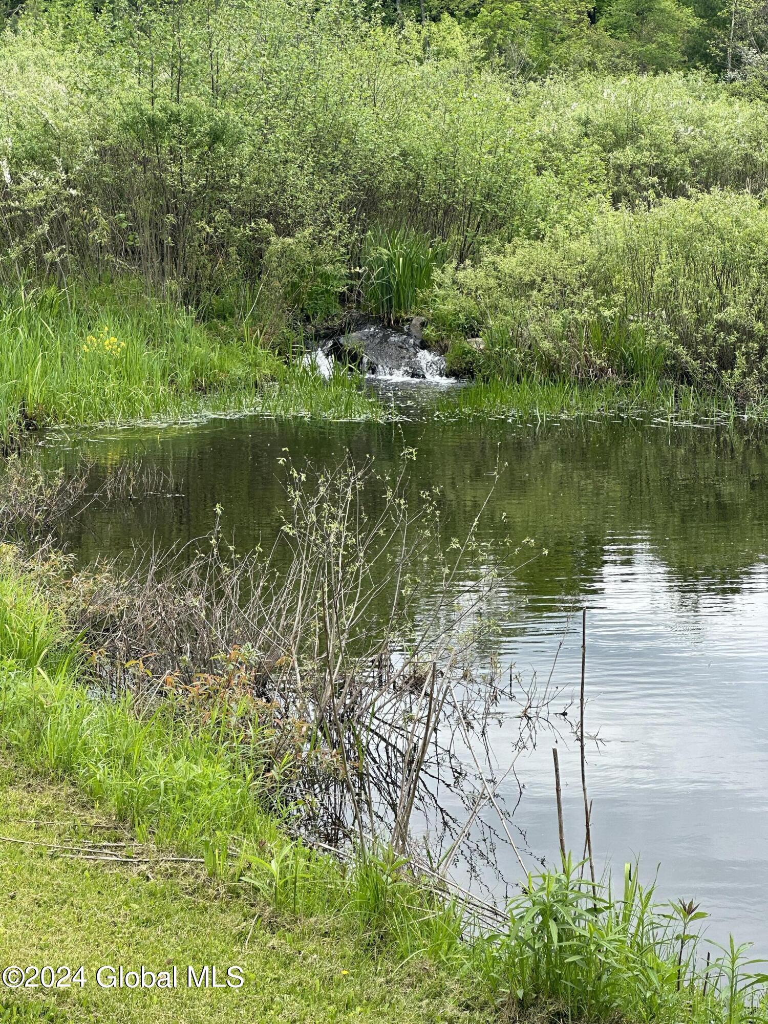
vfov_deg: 25.3
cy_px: 512
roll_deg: +0.1
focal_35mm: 77
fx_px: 2278
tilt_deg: -9.7
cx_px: 384
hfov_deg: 19.1
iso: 32
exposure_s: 1/203
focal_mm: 9
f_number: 2.8
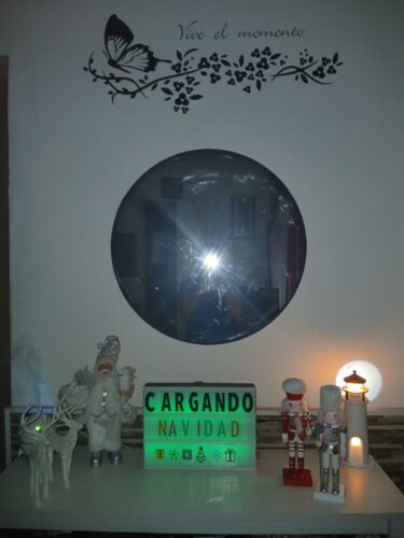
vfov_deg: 67.3
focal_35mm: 26
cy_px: 269
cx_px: 202
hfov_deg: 53.1
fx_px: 405
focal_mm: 3.98
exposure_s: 1/50
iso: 160
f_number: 1.8
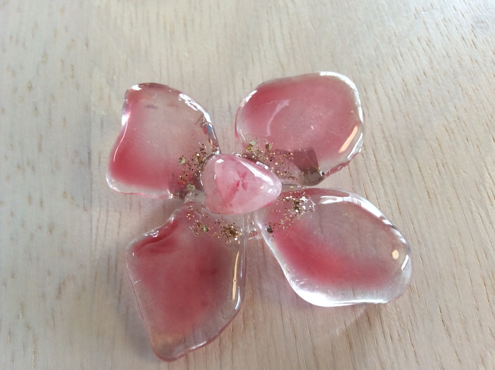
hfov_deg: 56.9
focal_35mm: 32
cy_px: 185
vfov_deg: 44.1
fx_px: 457
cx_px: 248
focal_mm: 3.3
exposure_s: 1/40
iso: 32
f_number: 2.4
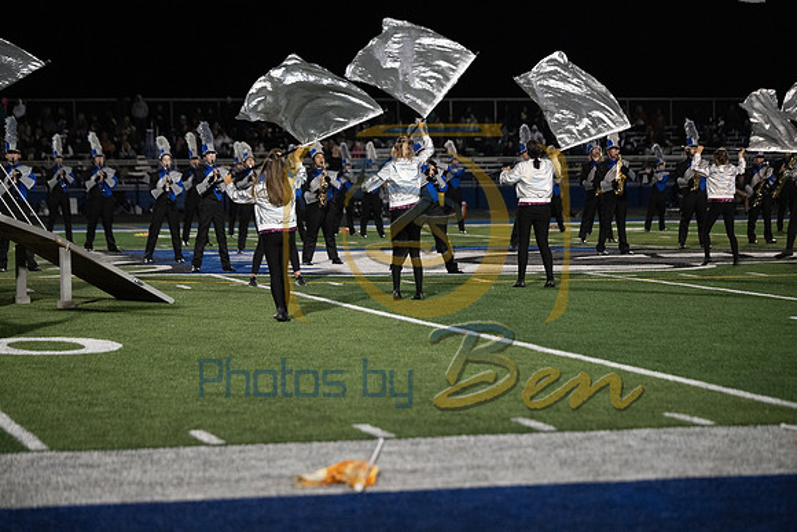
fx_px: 2325
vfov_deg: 13.0
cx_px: 398
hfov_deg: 19.5
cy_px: 266
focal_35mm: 105
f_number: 2.8
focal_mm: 105
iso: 5000
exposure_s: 1/1250
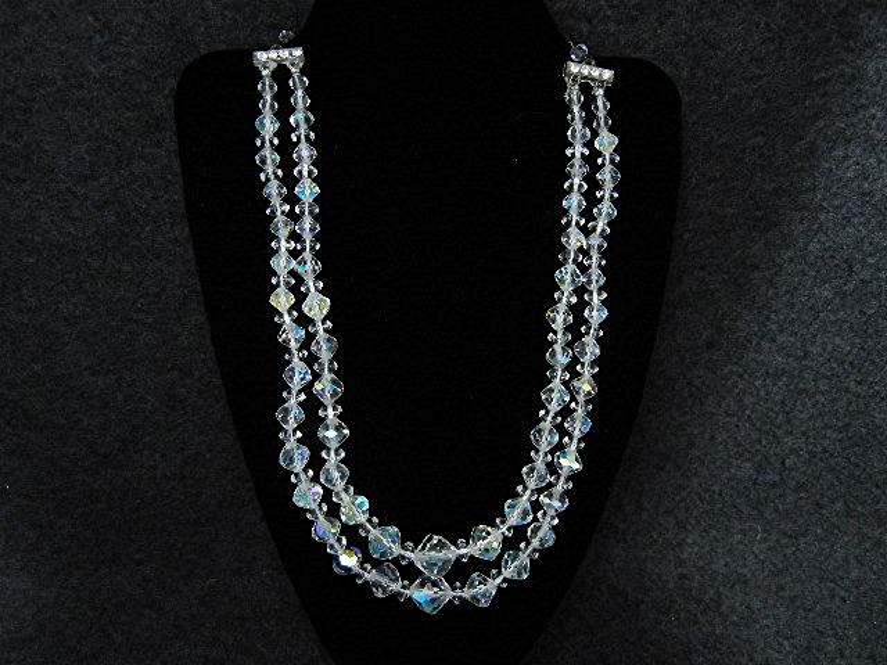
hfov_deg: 54.0
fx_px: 871
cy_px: 332
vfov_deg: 41.8
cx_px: 444
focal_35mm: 34
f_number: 7.2
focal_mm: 6.2
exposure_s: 1/30
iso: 800
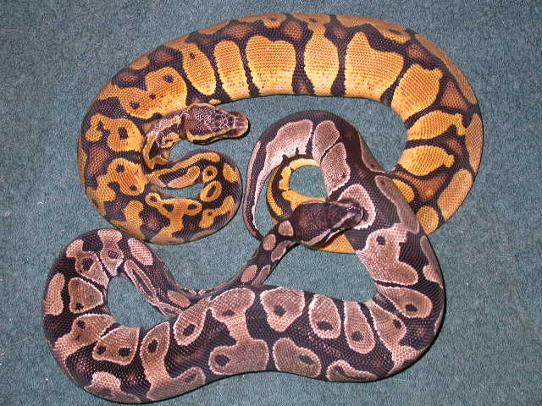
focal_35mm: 77
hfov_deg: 25.3
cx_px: 271
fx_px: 1206
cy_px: 203
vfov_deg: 19.1
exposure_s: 1/60.3
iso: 100
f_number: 3.4
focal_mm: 16
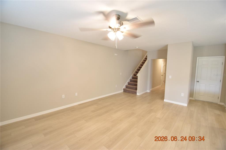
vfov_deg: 77.3
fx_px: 94
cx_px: 113
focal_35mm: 15
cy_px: 75
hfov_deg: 100.4
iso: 800
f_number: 3.5
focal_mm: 10
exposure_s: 1/30
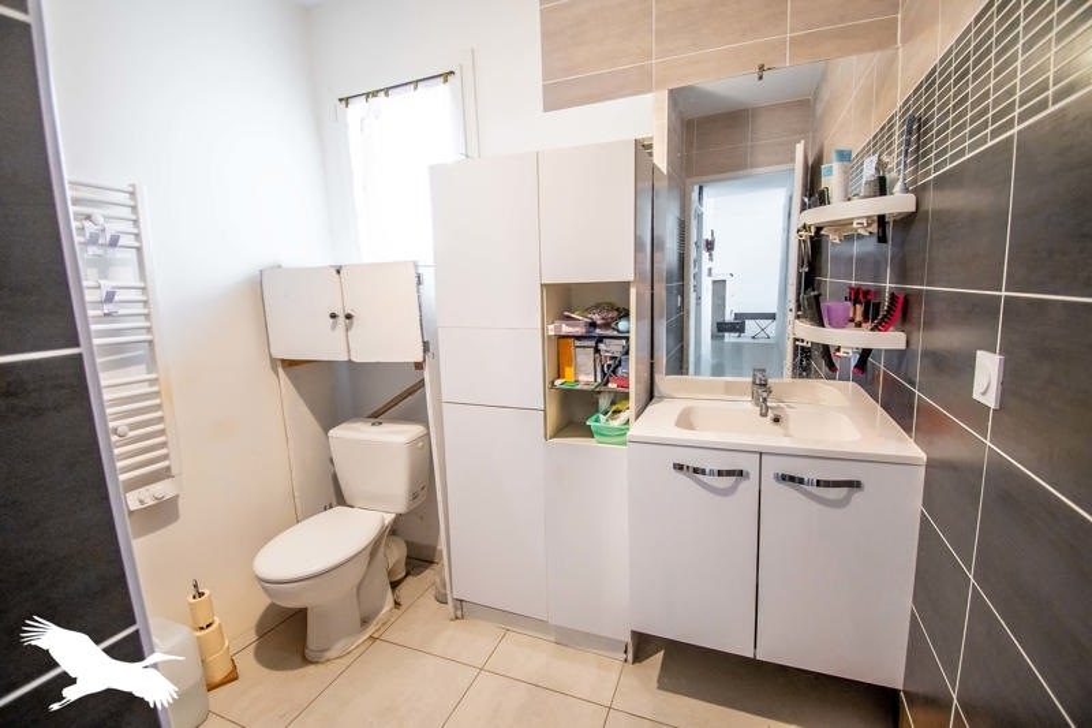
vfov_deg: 77.3
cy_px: 364
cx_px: 546
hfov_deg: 100.4
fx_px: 455
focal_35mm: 15
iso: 800
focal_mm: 10
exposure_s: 1/30
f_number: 4.5
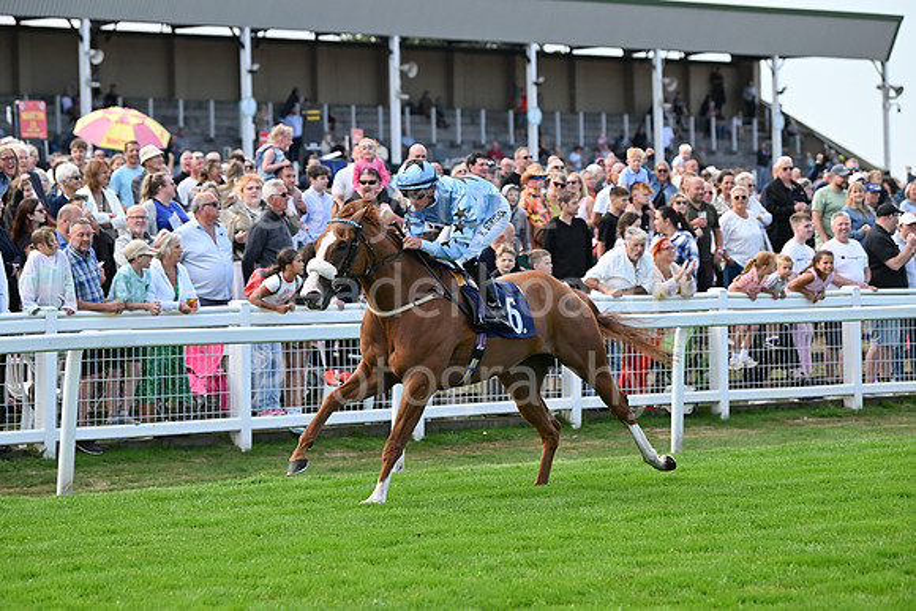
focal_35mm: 145
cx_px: 458
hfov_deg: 14.2
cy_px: 306
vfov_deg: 9.5
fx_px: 3690
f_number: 4.5
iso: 800
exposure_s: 1/2500
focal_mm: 145
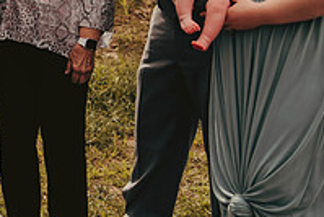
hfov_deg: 15.4
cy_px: -35
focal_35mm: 122
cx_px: -165
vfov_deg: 11.1
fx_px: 1099
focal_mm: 35
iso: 250
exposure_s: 1/2000
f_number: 2.8
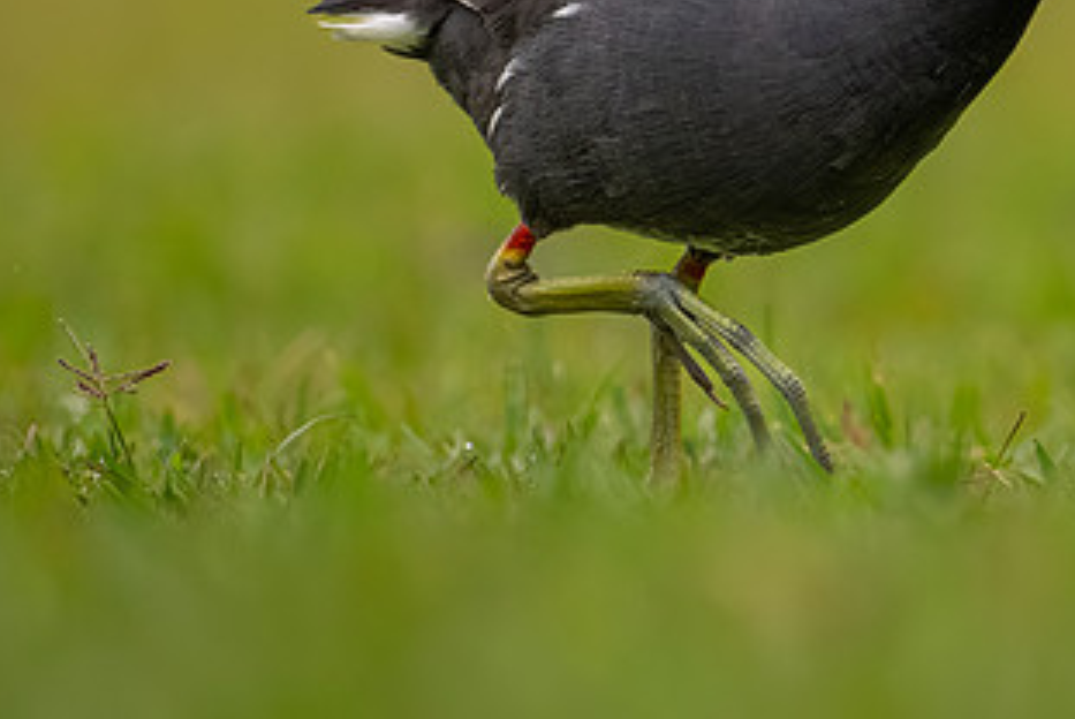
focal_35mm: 1648
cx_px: 842
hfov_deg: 1.3
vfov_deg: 0.8
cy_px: -17
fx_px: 49256
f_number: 6.3
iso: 2000
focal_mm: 560
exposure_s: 1/1000
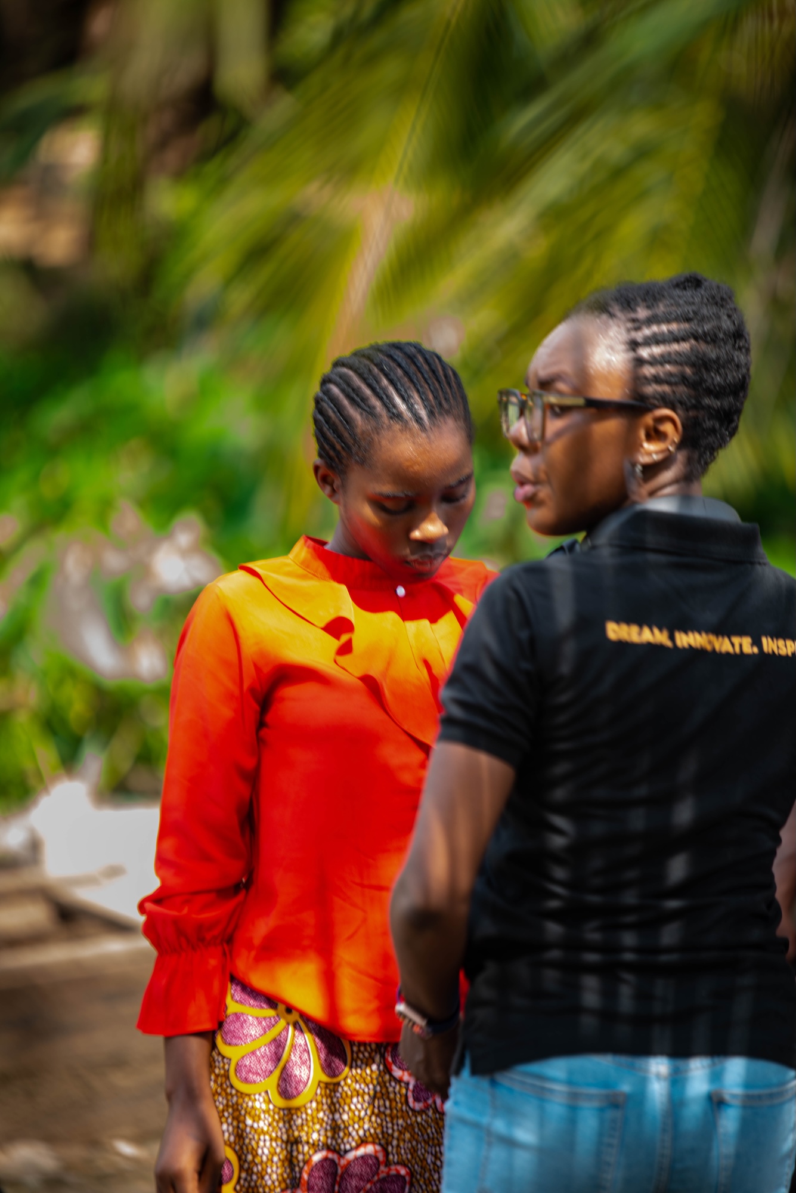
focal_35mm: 200
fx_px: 6627
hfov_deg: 6.9
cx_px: 398
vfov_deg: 10.3
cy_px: 596
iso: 160
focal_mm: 200
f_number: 2.8
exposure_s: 1/125
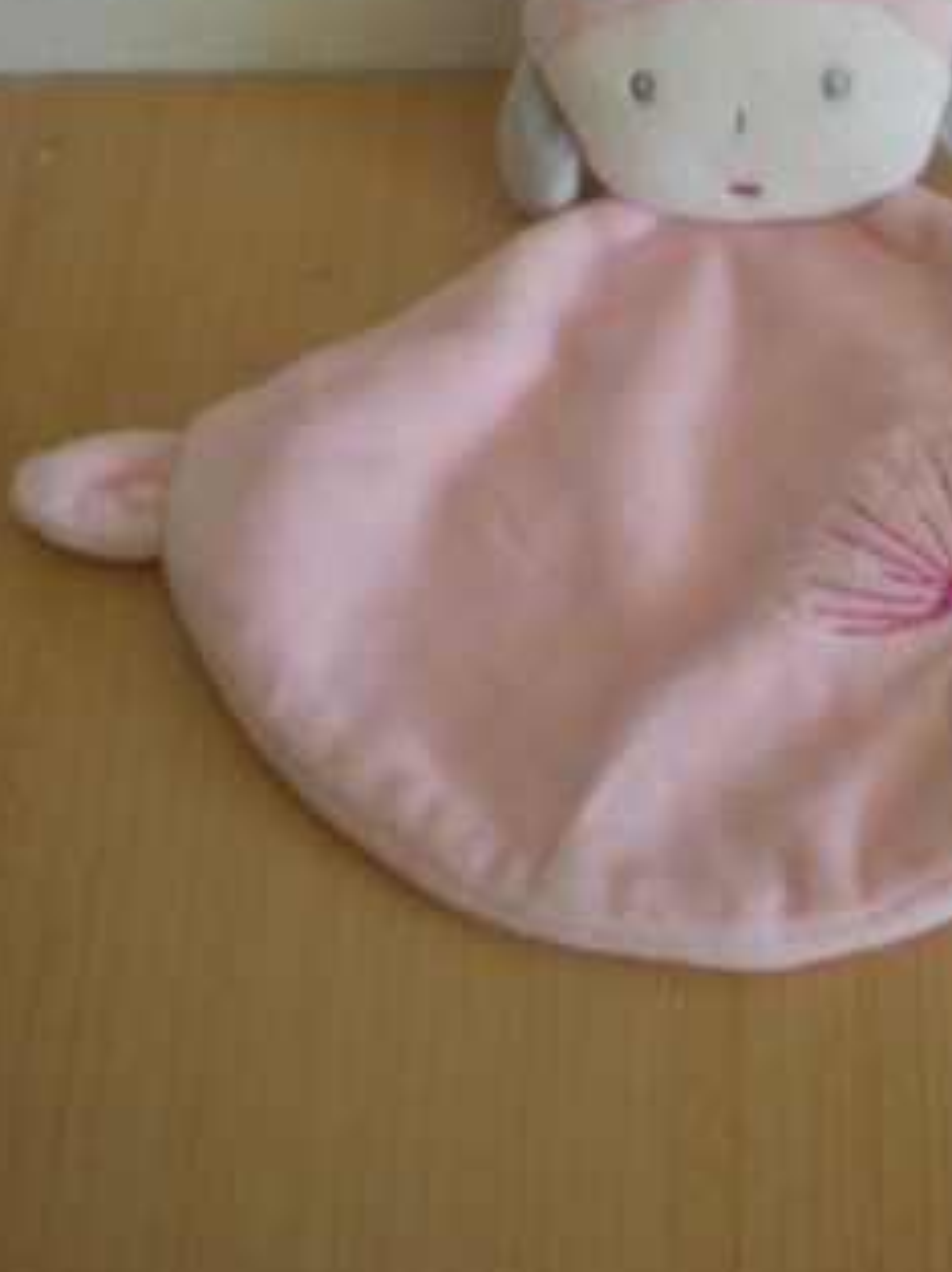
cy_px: 409
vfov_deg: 30.5
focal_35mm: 63
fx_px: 2313
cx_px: 766
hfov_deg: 22.9
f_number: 3.1
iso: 200
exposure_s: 1/30.6
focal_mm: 6.3
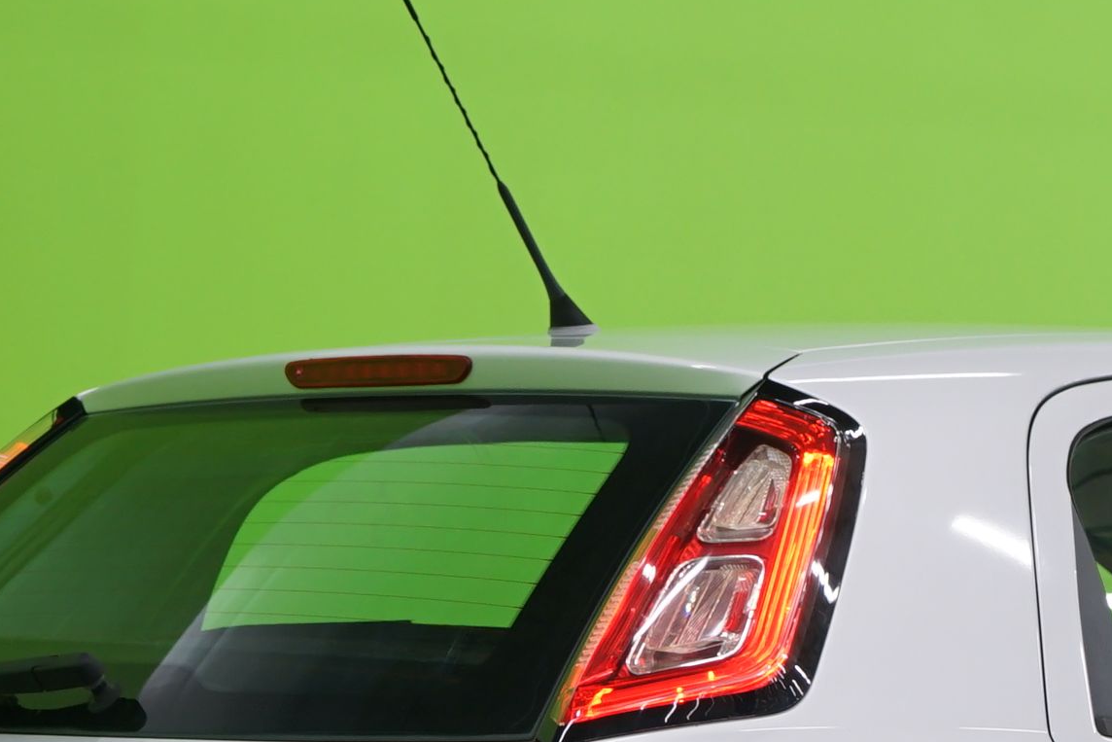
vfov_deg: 7.9
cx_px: 1130
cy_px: 937
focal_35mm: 172
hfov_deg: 11.8
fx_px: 5313
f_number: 5
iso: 400
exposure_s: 1/10
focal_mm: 50
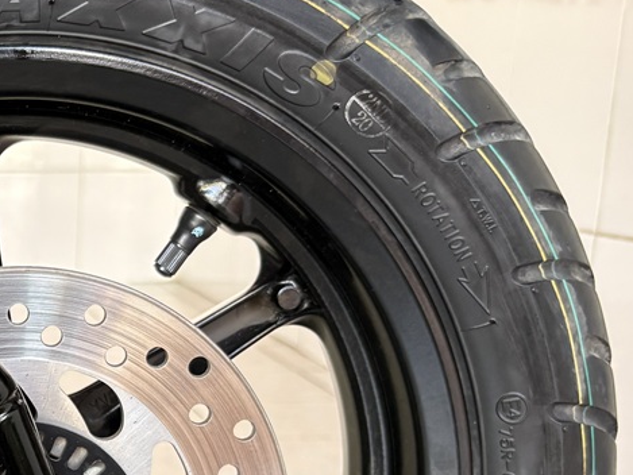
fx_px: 1299
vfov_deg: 20.3
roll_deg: +1.2
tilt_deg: -13.4
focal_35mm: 71
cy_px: 435
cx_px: -132
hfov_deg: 24.7
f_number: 1.6
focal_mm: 5.96
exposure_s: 1/66
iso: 125
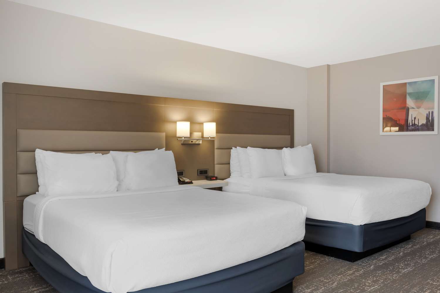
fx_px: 354
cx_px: 220
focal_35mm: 29
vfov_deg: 45.0
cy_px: 146
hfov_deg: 63.7
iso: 400
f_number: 11
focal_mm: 29
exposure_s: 1/1.67
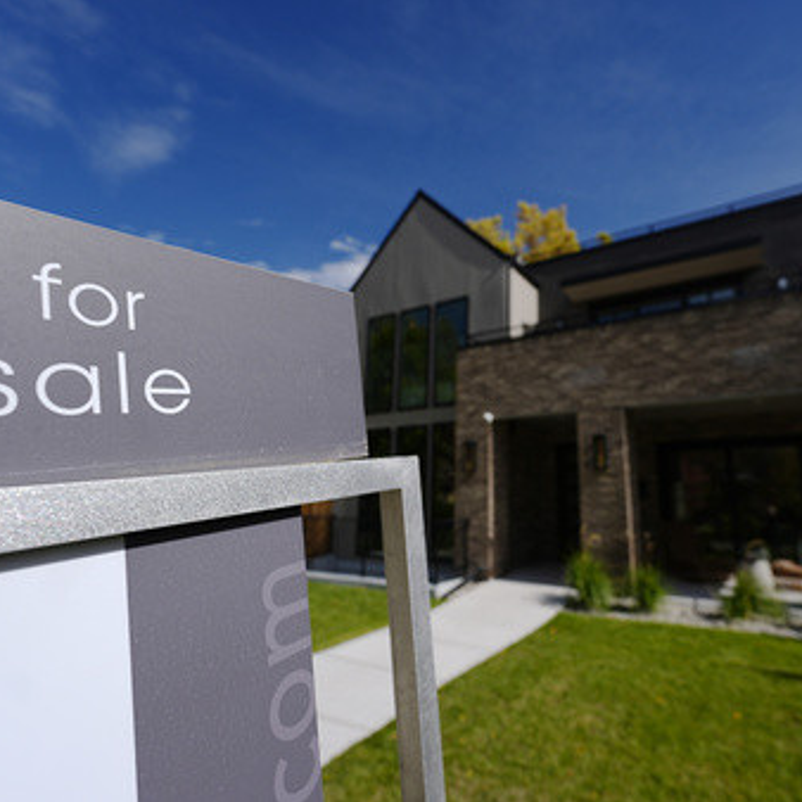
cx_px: 463
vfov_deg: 80.7
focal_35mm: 18
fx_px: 472
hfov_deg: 80.2
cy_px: 402
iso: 125
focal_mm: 14
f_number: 3.5
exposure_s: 1/3200
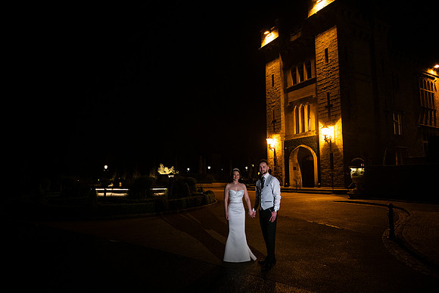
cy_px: 146
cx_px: 220
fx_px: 293
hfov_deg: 73.7
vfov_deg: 53.2
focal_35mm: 24
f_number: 3.5
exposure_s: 1/160
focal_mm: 24
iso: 2000
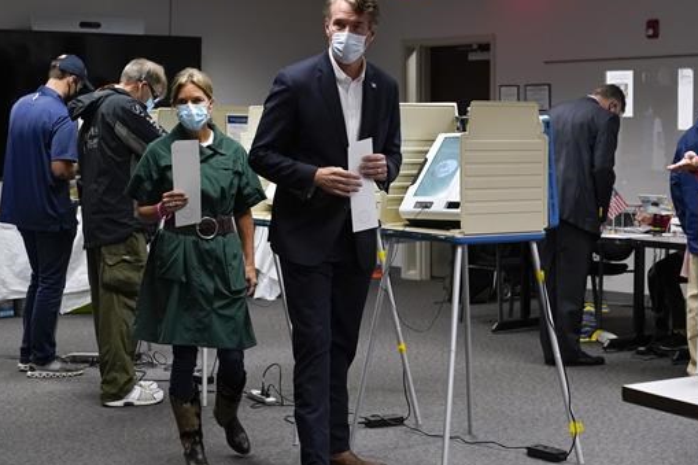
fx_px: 1337
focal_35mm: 69
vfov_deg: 19.7
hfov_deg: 29.2
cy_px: 242
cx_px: 417
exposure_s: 1/250
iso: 5000
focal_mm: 54
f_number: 4
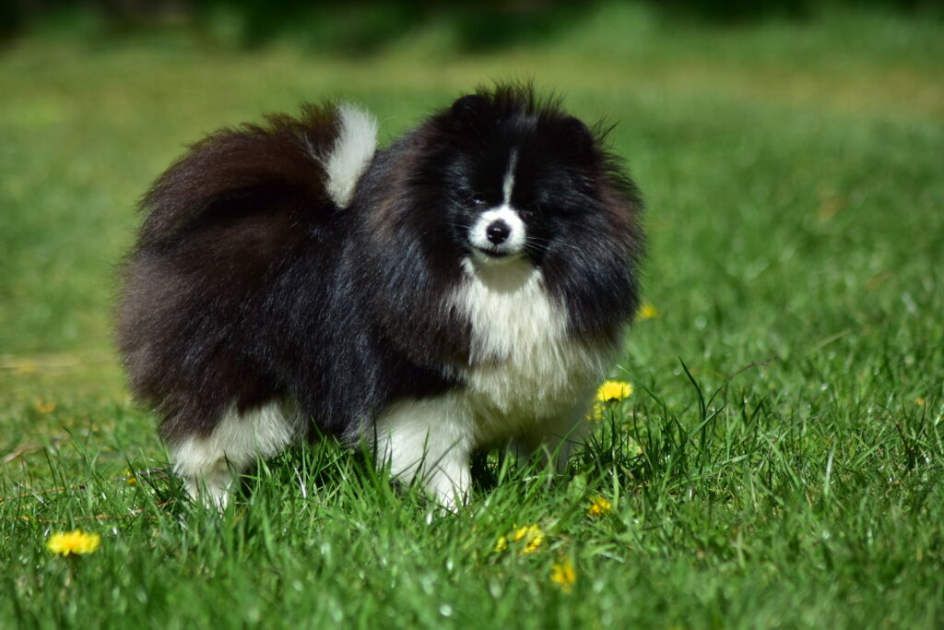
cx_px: 472
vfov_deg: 5.4
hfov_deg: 8.1
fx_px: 6687
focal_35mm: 255
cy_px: 315
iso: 100
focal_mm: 170
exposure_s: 1/1600
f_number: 4.5
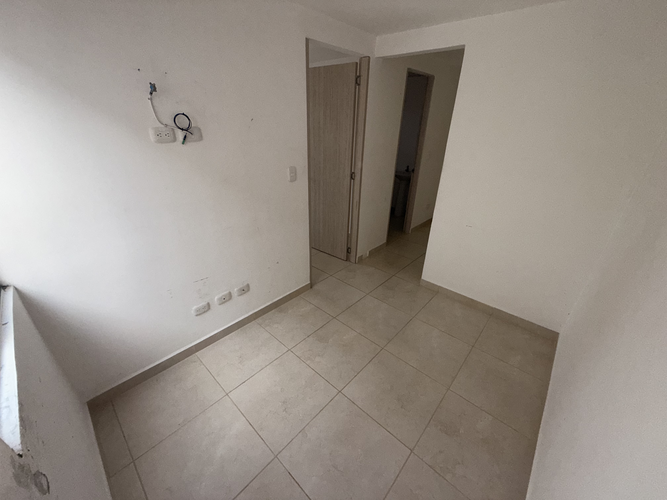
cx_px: 334
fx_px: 270
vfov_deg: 85.7
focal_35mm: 14
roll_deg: -1.6
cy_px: 250
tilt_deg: -25.3
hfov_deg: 102.1
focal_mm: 2.22
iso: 125
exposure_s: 1/121
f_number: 2.2
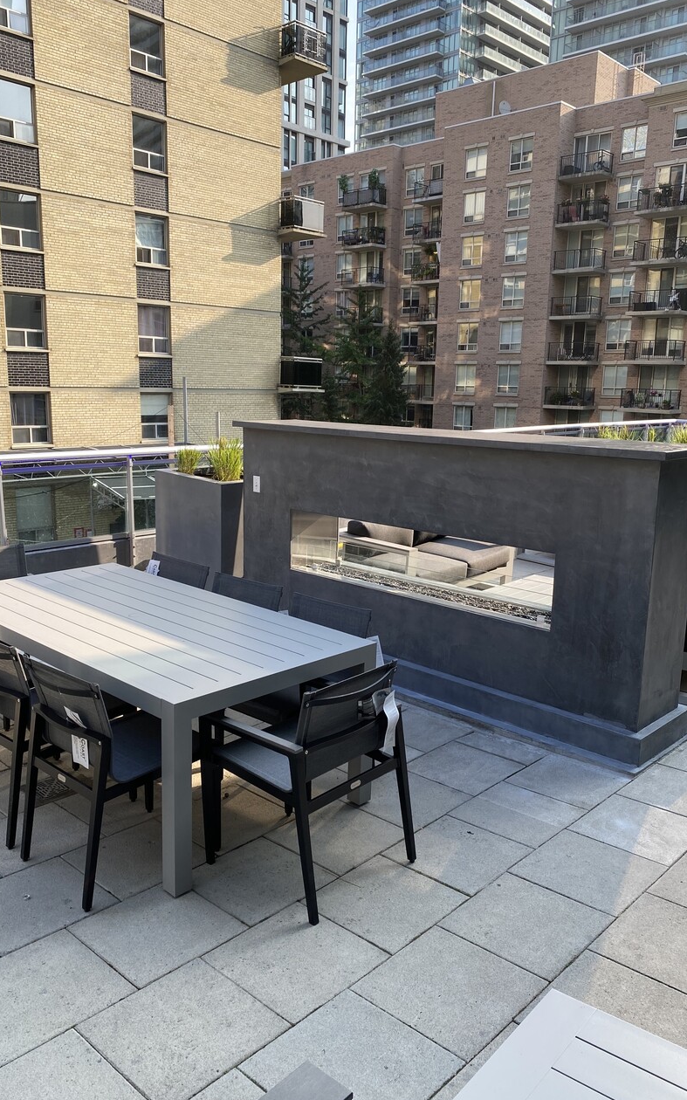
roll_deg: -1.6
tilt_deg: -11.9
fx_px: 839
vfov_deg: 66.5
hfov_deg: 44.5
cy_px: 548
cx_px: 331
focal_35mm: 28
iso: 32
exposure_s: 1/519
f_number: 1.8
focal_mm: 4.25
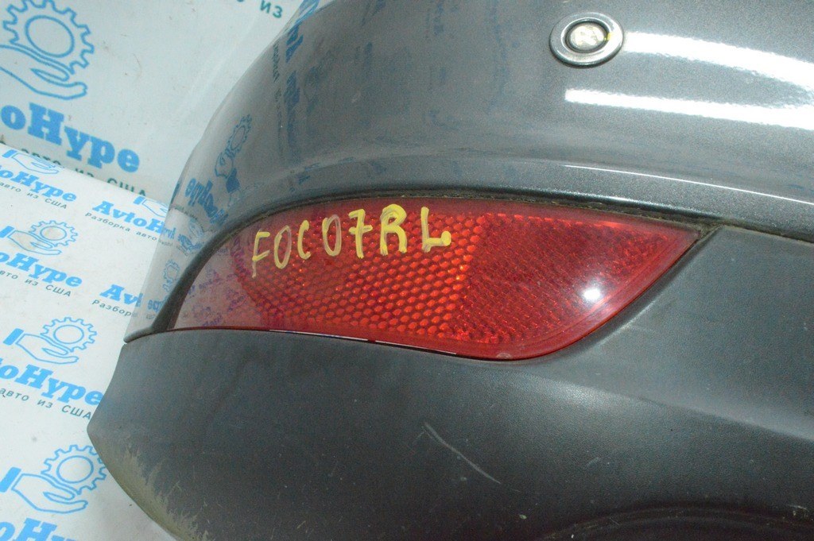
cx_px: 407
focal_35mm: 27
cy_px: 270
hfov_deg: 67.4
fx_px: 610
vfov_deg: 47.9
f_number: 22
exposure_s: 1/50
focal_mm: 18
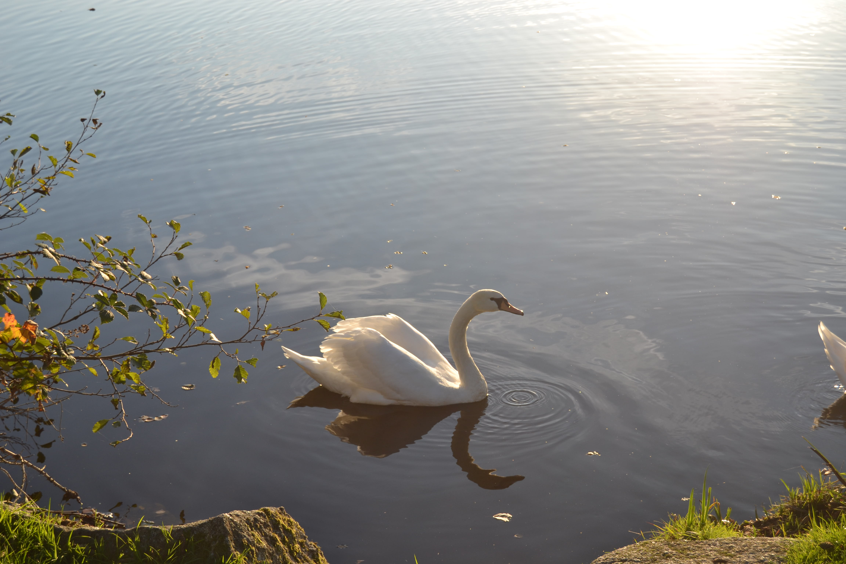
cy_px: 282
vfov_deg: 22.6
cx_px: 423
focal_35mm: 60
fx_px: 1410
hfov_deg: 33.4
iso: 100
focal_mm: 40
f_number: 7.1
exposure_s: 1/200
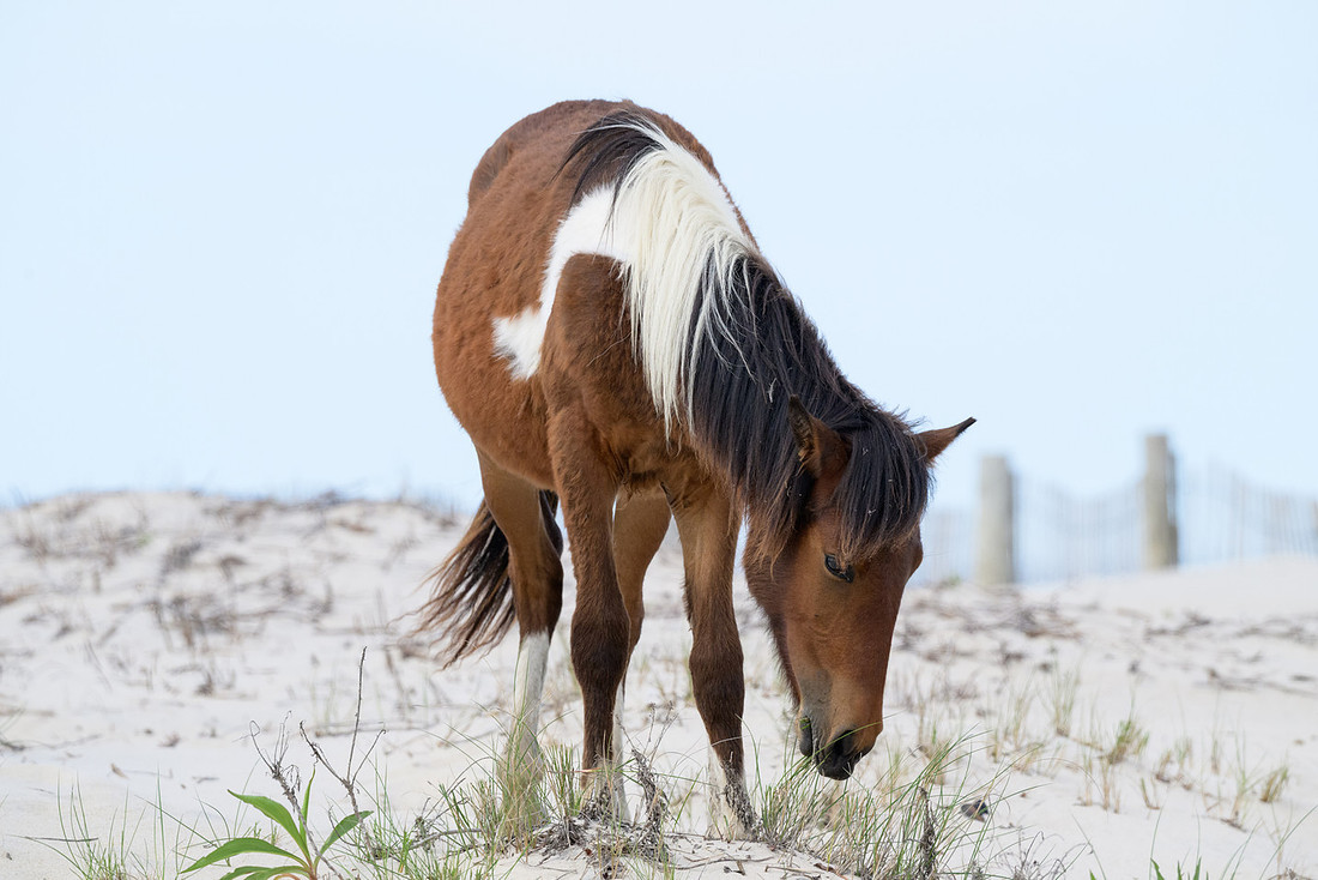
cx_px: 659
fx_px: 17211
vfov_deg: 2.9
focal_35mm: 470
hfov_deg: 4.4
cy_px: 440
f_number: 8
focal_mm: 470
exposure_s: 1/2000
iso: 1800
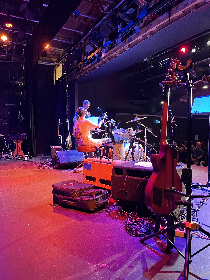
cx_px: 105
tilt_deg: +0.3
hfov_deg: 53.1
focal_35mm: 26
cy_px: 140
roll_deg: +1.0
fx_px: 210
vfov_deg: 67.3
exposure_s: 1/43
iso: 500
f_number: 1.6
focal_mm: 5.1
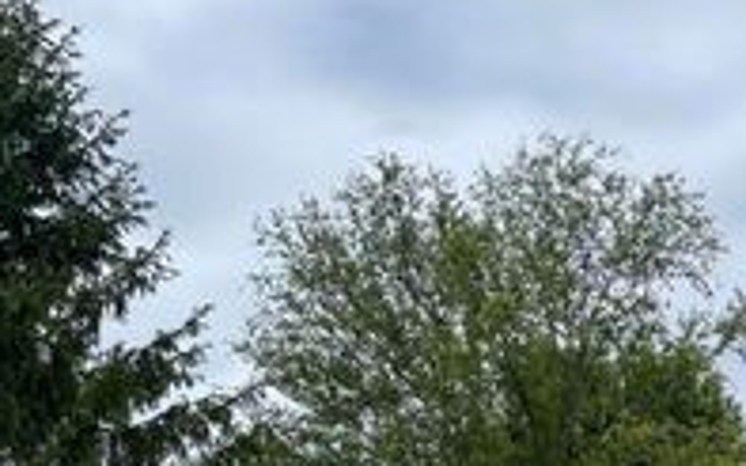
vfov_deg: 17.1
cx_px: 871
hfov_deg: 26.5
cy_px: 669
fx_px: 1423
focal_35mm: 70
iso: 32
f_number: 1.6
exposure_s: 1/4651
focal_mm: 4.2
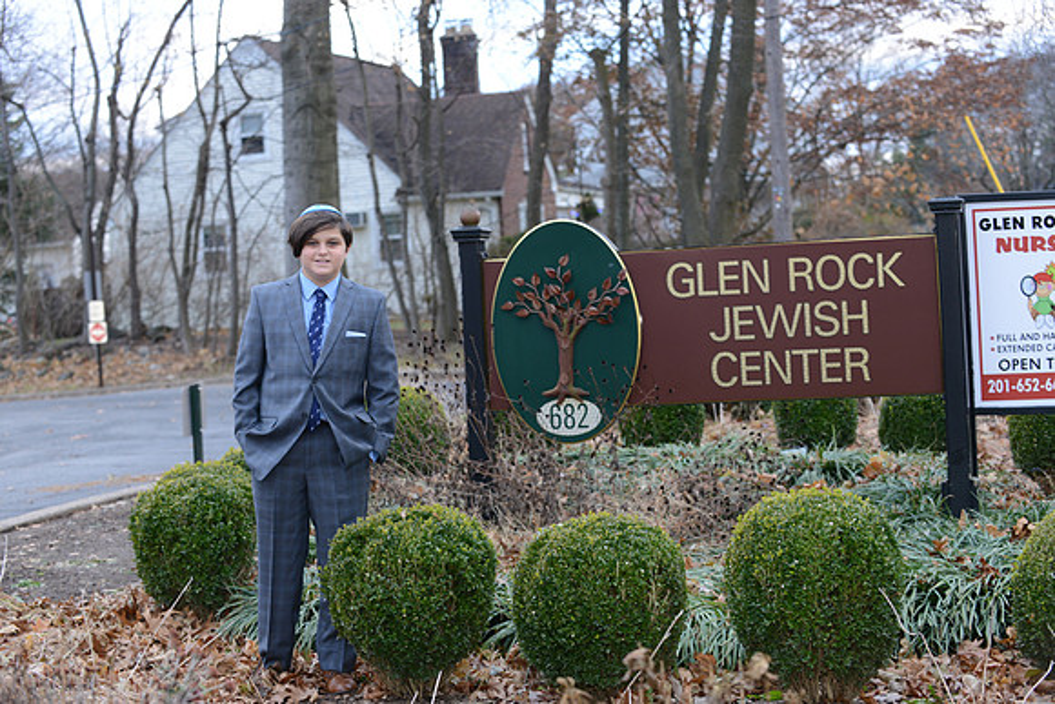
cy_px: 352
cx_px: 528
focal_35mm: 70
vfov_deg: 19.5
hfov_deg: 28.8
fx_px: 2052
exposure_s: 1/60
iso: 640
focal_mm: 70
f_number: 5
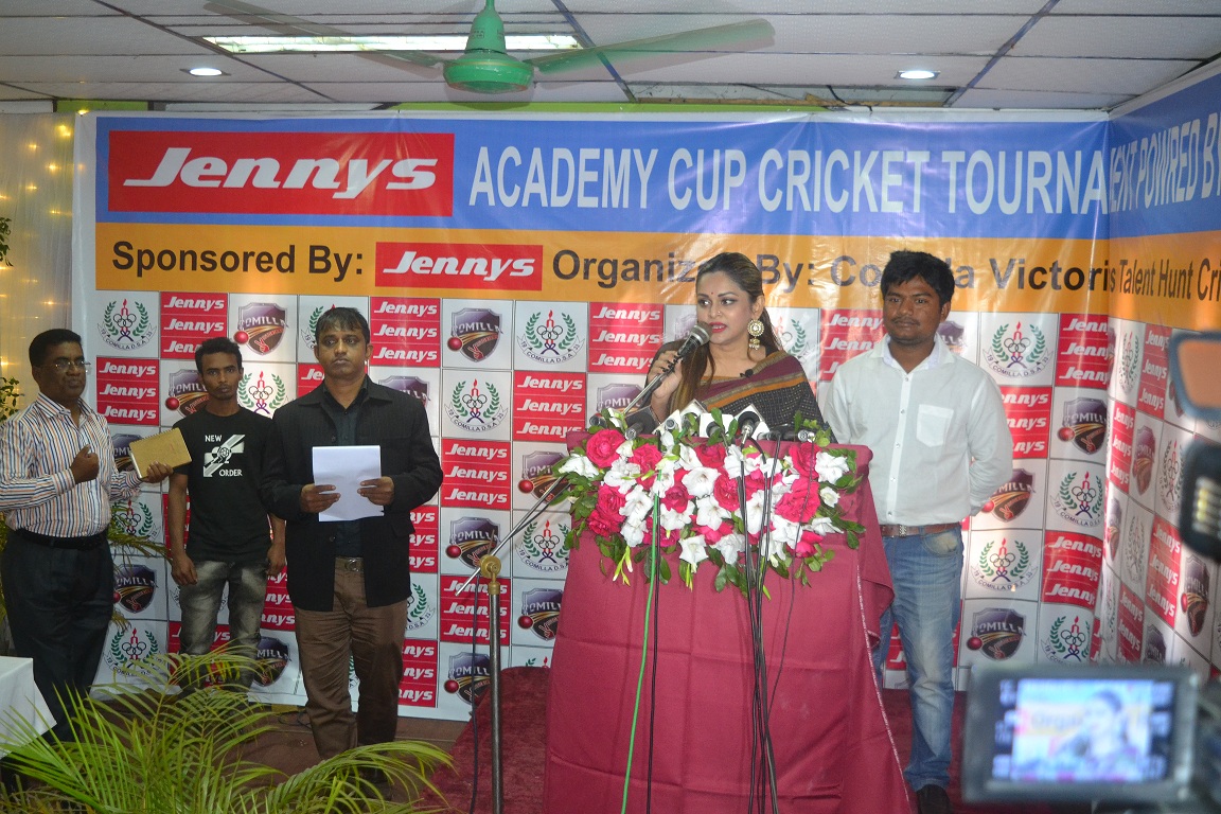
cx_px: 610
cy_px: 407
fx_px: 1272
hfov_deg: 51.3
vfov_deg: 35.5
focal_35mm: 38
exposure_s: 1/60
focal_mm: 25
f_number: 4
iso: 1400
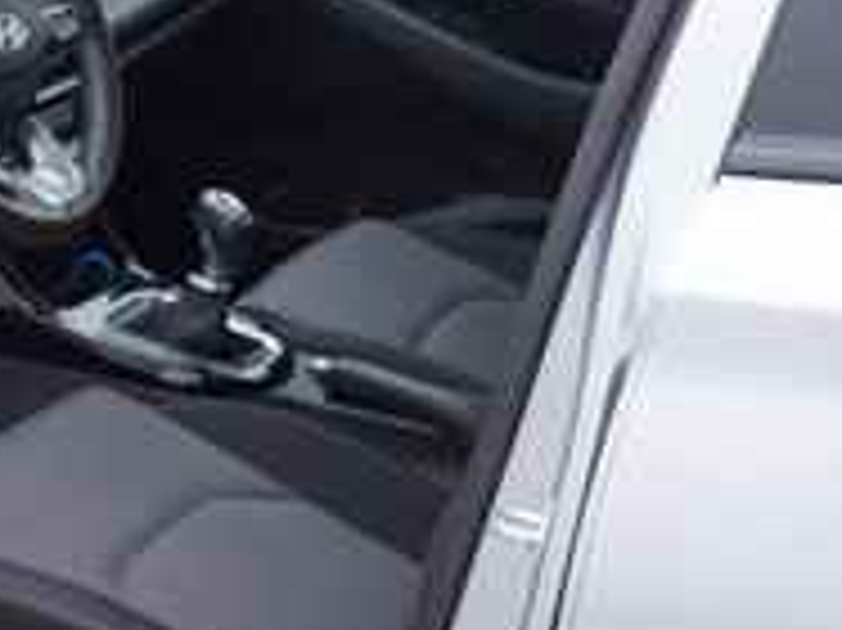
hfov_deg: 17.5
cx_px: -383
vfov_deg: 14.5
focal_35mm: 102
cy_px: 299
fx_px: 2479
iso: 125
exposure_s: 1/50
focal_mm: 24
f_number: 3.2
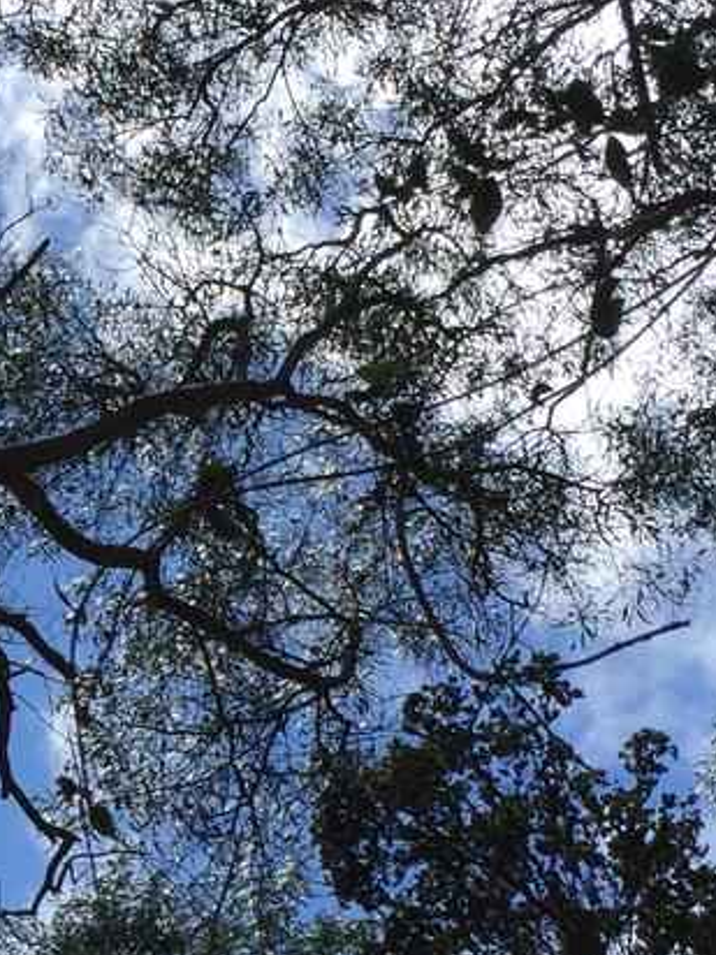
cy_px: 781
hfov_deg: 15.5
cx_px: 16
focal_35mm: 94
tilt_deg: +69.0
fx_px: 2592
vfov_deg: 20.6
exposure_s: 1/1799
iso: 32
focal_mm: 4.15
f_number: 2.2
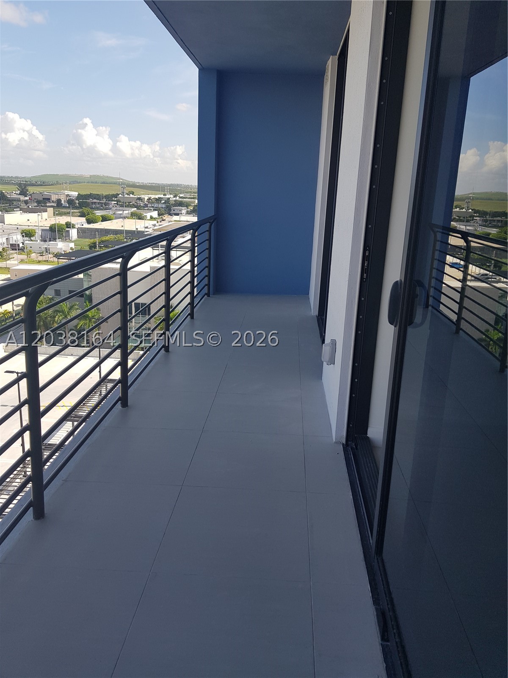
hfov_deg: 53.1
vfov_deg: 67.3
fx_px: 509
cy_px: 339
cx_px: 254
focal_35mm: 26
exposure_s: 1/1296
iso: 40
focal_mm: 4.2
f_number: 1.7
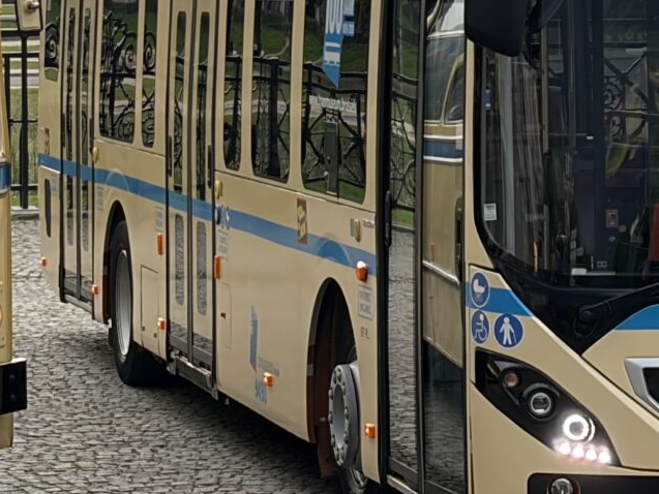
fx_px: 3980
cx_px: 203
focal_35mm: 209
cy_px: -144
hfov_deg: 9.5
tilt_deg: +1.3
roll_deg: +0.9
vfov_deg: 7.0
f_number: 1.6
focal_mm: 5.96
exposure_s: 1/184
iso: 40
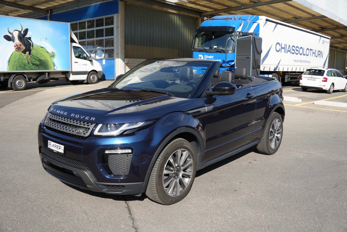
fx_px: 318
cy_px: 116
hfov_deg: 57.2
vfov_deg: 40.0
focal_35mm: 33
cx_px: 174
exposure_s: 1/500
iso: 100
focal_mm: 22
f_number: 4.5
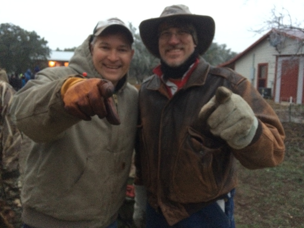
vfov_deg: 48.2
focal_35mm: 29
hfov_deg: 61.7
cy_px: 114
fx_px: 255
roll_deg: +1.7
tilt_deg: -7.7
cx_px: 152
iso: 500
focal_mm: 4.15
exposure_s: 1/15
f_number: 2.2
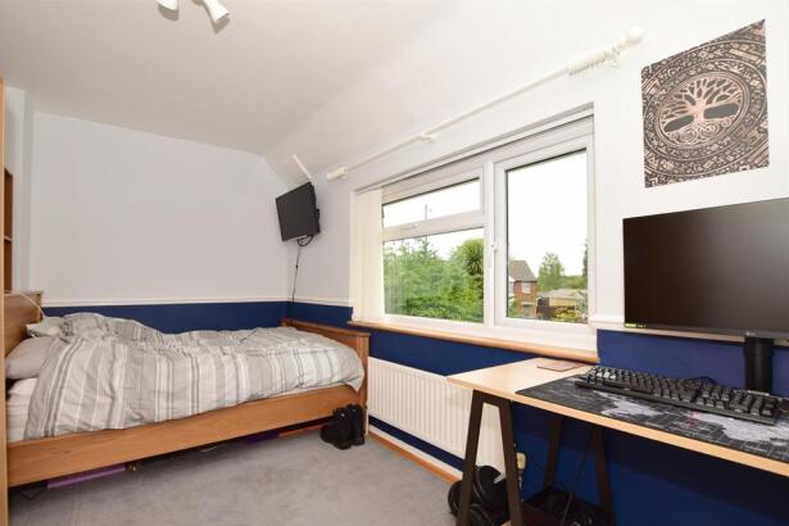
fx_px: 351
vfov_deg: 73.7
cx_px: 369
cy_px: 279
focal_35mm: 16
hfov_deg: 96.6
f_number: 7.1
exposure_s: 1/125
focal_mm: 10
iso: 400
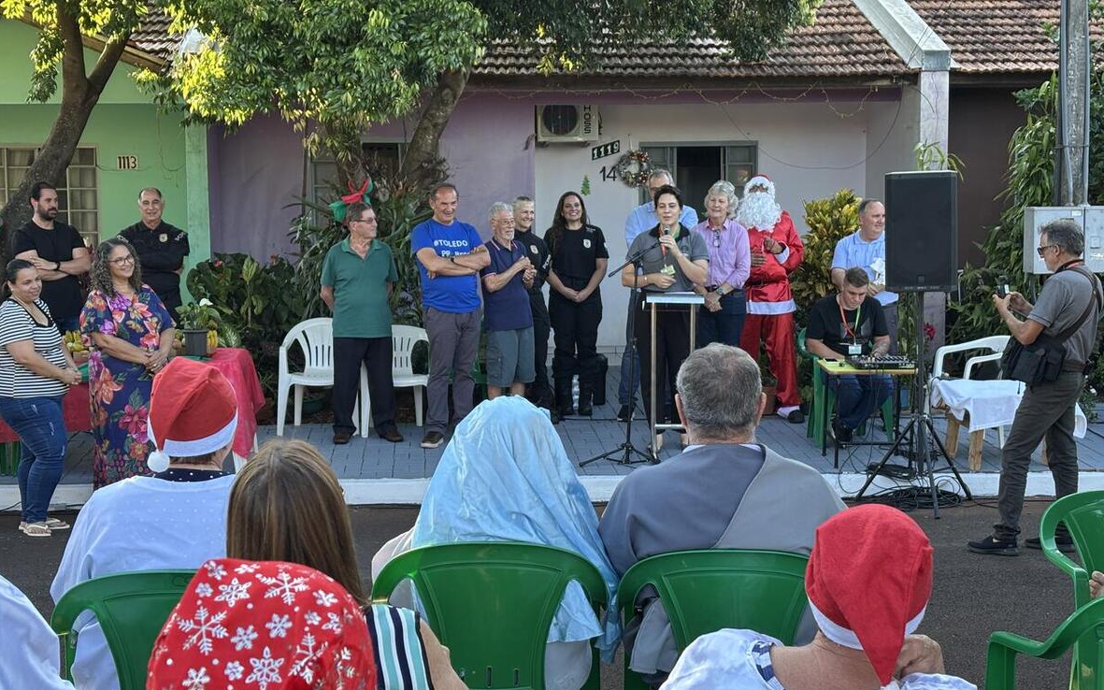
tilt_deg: -5.4
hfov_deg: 36.3
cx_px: 558
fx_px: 1685
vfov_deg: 23.1
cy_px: 361
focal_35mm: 56
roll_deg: +0.6
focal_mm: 5.96
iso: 32
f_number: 1.6
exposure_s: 1/121
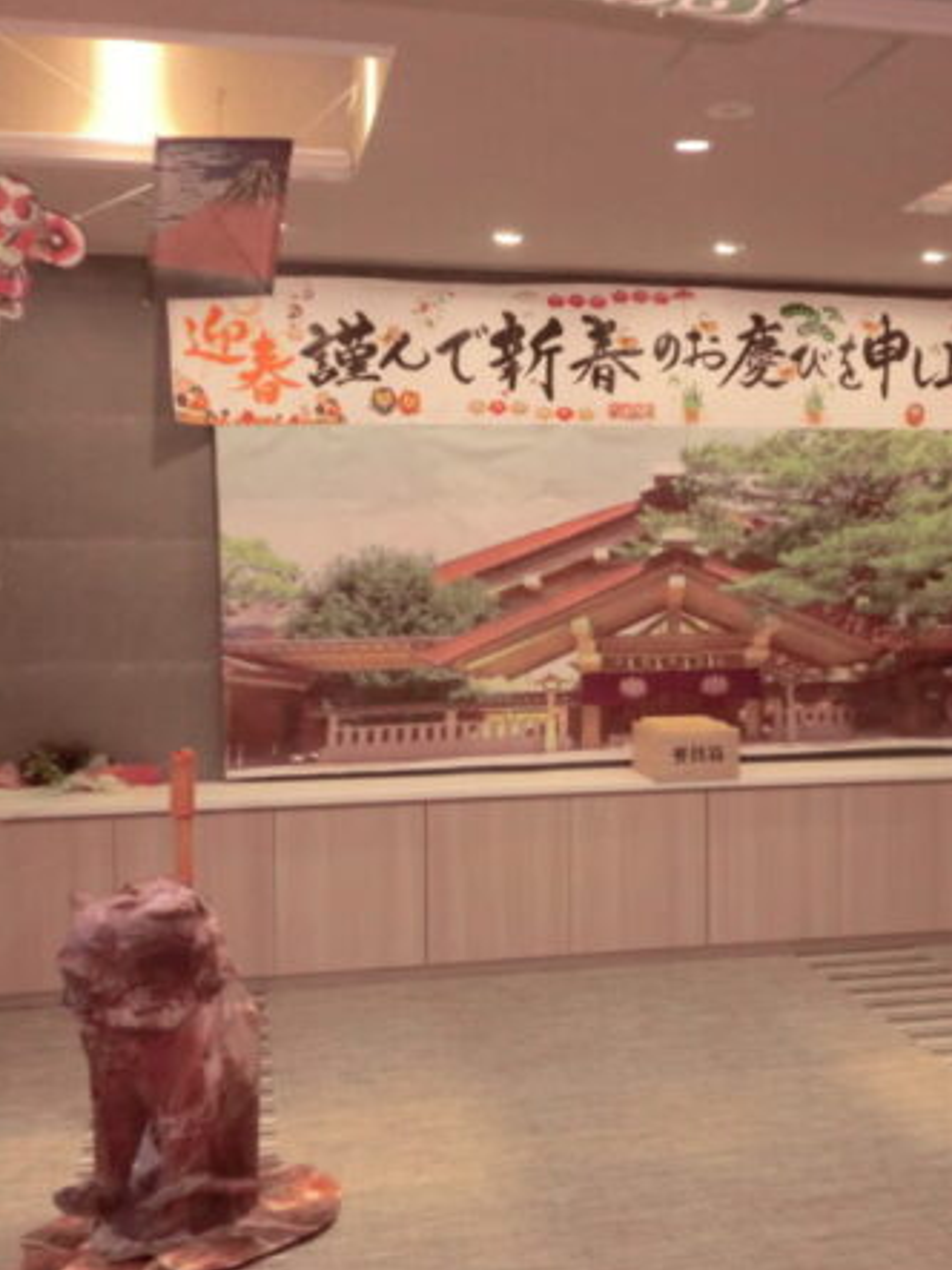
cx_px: 582
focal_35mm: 42
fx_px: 1541
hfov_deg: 34.2
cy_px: 639
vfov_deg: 44.8
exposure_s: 1/60
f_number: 2.9
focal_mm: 5.64
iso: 320
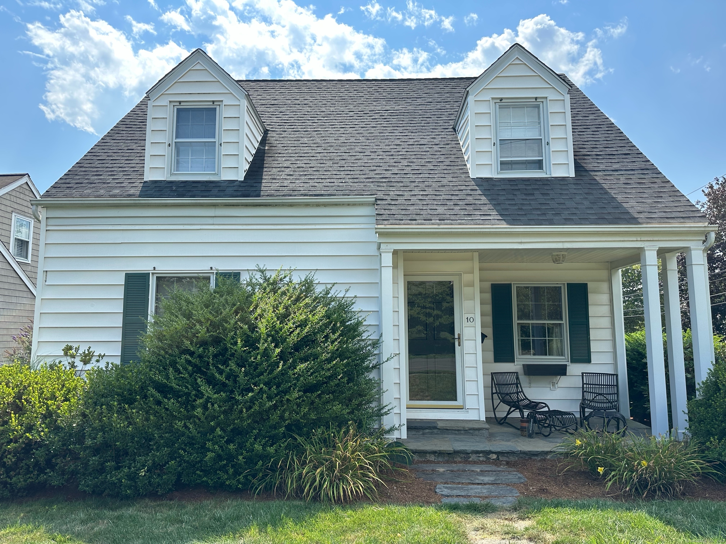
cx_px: 363
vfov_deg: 56.8
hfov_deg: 71.6
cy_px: 272
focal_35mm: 24
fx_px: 503
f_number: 1.78
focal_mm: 6.86
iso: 80
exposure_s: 1/2469
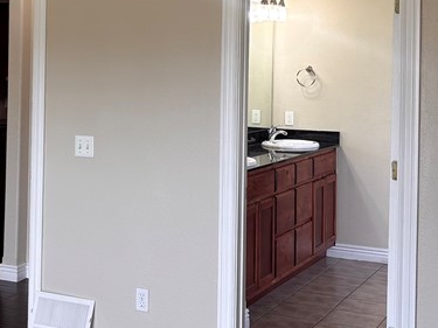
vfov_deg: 20.5
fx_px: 898
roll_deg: -1.6
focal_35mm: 71
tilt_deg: -1.4
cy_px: 61
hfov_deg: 26.8
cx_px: 76
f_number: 1.6
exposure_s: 1/120
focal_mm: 5.96
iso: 50
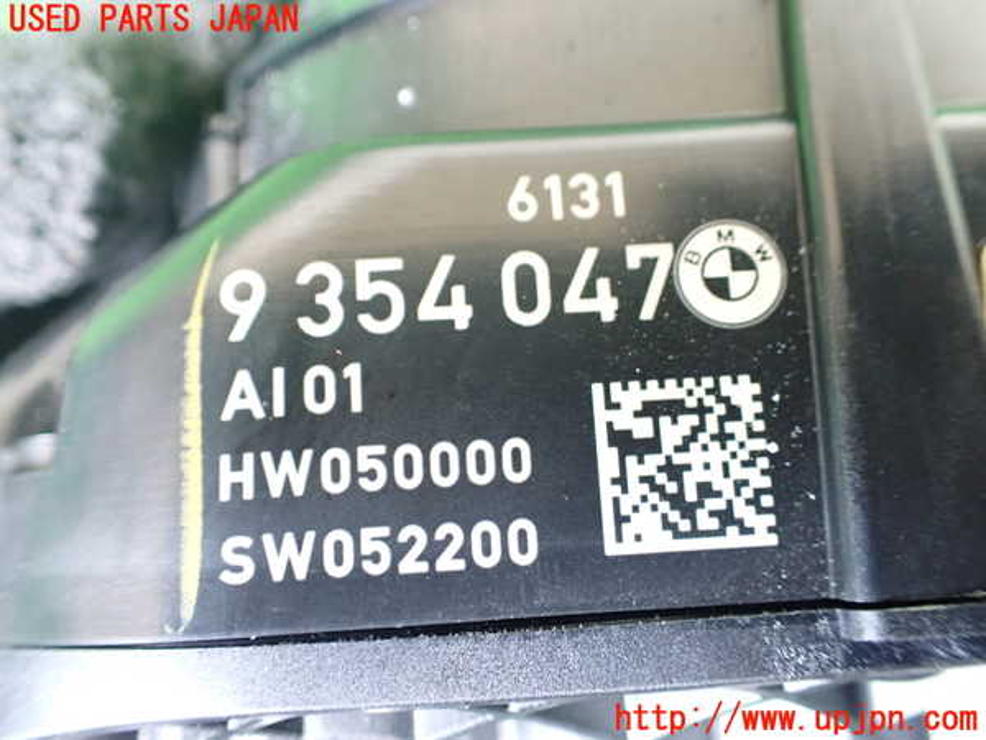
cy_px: 370
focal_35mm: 30
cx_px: 493
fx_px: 855
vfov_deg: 46.8
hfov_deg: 60.0
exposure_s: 1/40
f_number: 2.3
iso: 800
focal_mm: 5.4
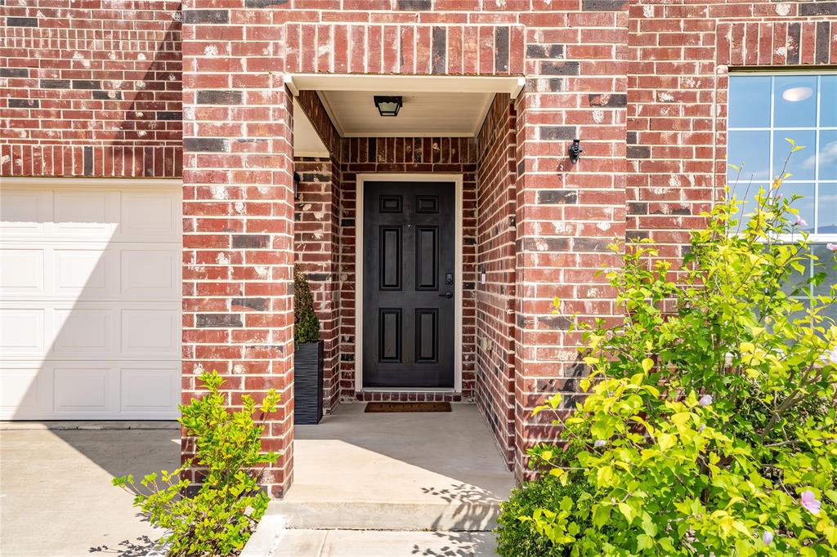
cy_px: 278
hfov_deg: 58.7
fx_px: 744
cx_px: 418
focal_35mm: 32
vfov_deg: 41.1
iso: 400
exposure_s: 1/60
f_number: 7.1
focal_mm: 32
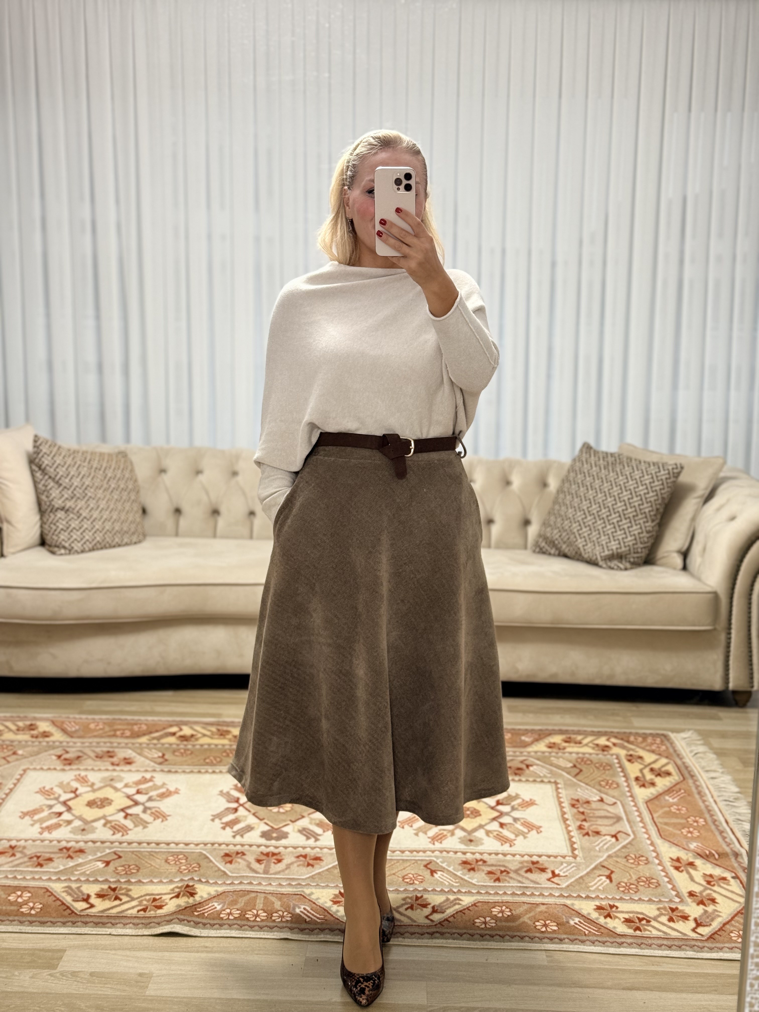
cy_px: 506
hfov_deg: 30.3
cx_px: 380
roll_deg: -1.8
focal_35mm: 48
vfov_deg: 39.7
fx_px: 1403
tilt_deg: -16.5
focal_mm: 6.76
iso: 80
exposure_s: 1/50
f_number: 1.78
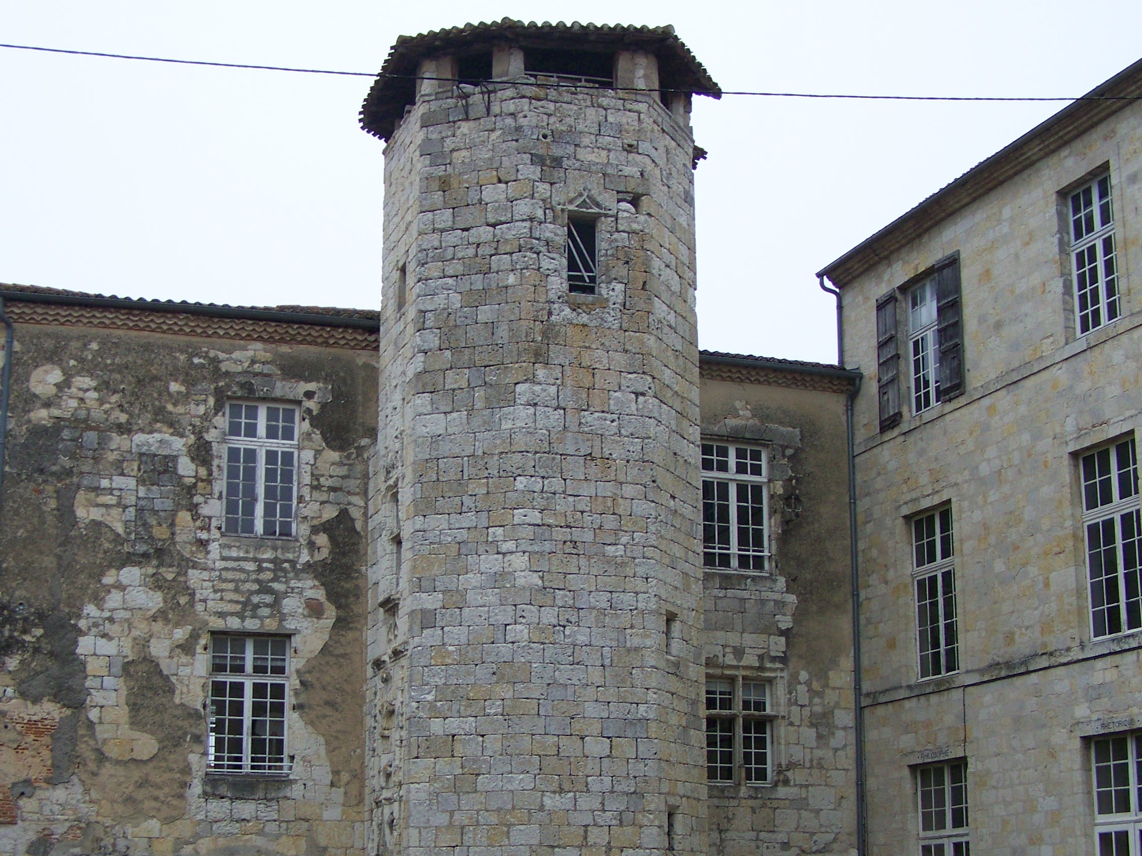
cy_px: 553
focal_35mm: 52
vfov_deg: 27.9
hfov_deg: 36.8
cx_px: 520
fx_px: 1716
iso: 80
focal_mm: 6.3
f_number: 2.8
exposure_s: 1/60
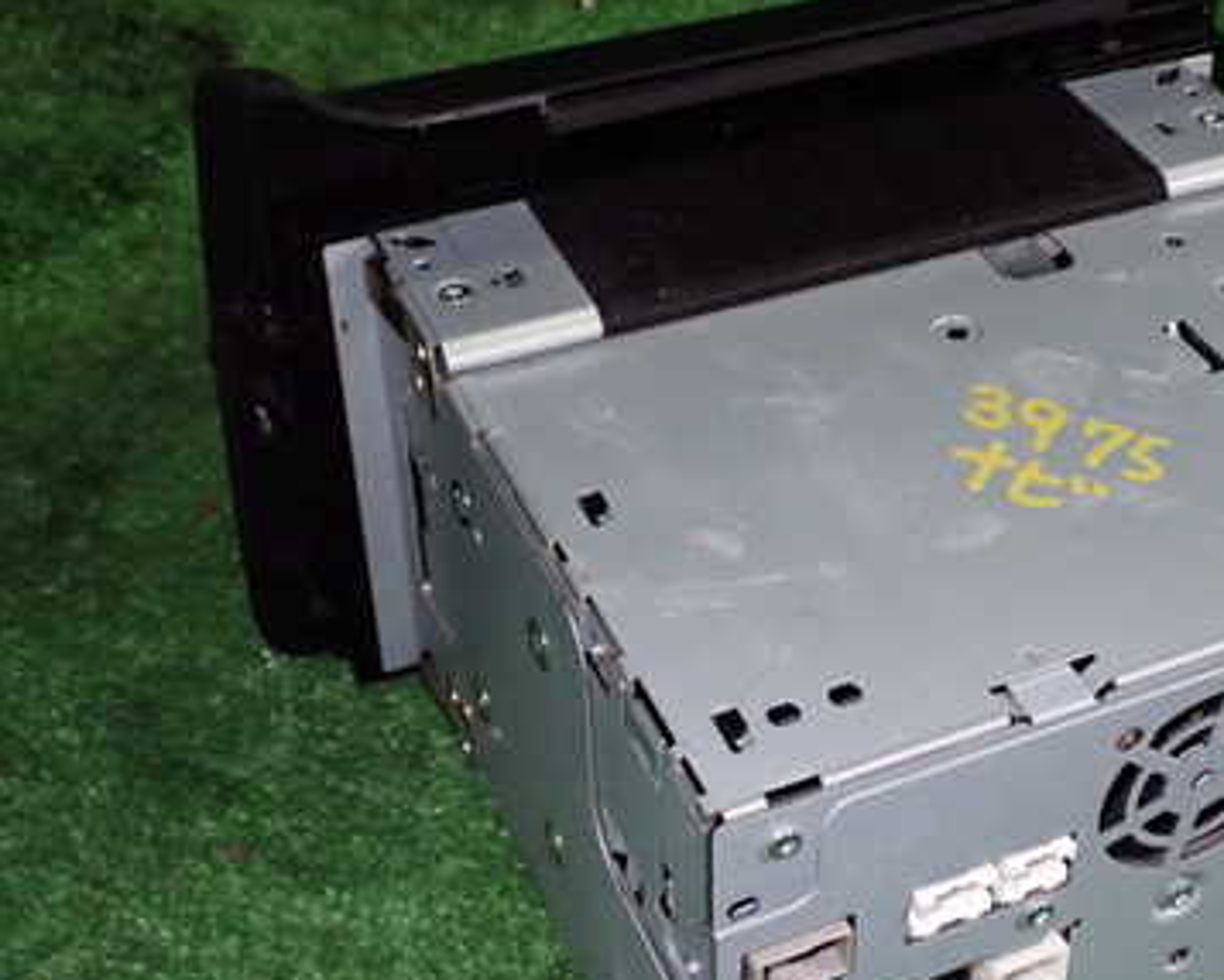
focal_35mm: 59
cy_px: 511
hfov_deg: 31.6
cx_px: 861
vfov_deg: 25.8
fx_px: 2138
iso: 640
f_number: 10
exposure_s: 1/40
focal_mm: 6.37
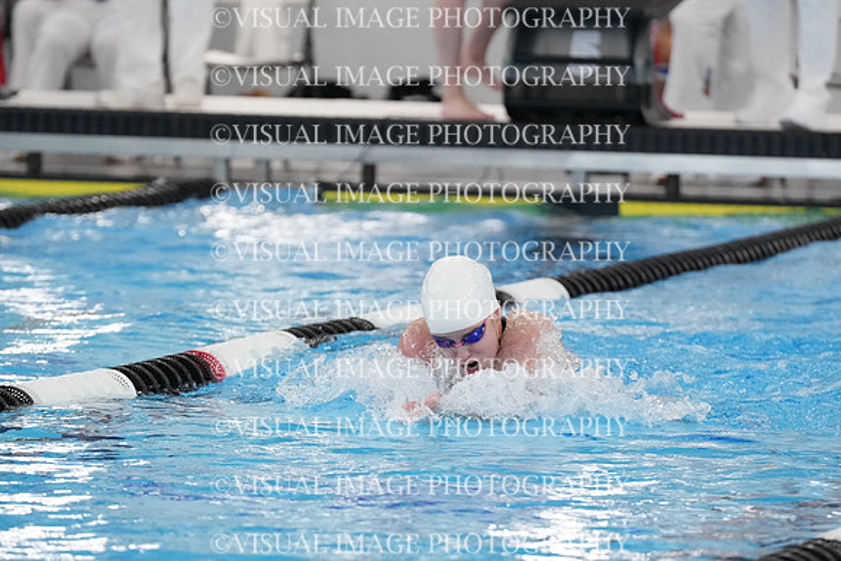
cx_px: 420
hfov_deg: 6.9
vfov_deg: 4.6
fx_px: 6940
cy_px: 280
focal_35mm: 297
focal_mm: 198
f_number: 4
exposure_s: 1/1250
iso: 6400
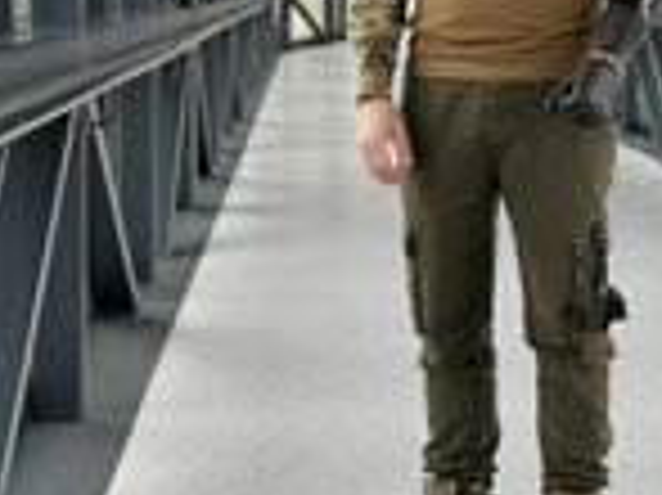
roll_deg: -0.1
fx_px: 2503
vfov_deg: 11.2
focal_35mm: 131
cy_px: 68
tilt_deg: -1.7
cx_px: 536
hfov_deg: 15.0
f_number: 1.78
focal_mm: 6.86
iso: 100
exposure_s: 1/60
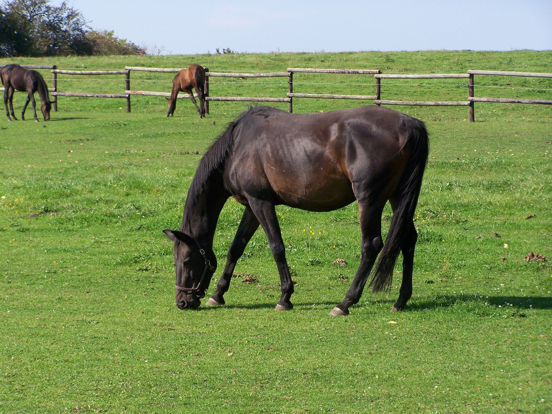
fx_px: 2535
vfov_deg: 9.3
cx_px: 276
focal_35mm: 159
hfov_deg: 12.4
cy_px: 207
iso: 64
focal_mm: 26.4
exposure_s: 1/320
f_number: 4.5
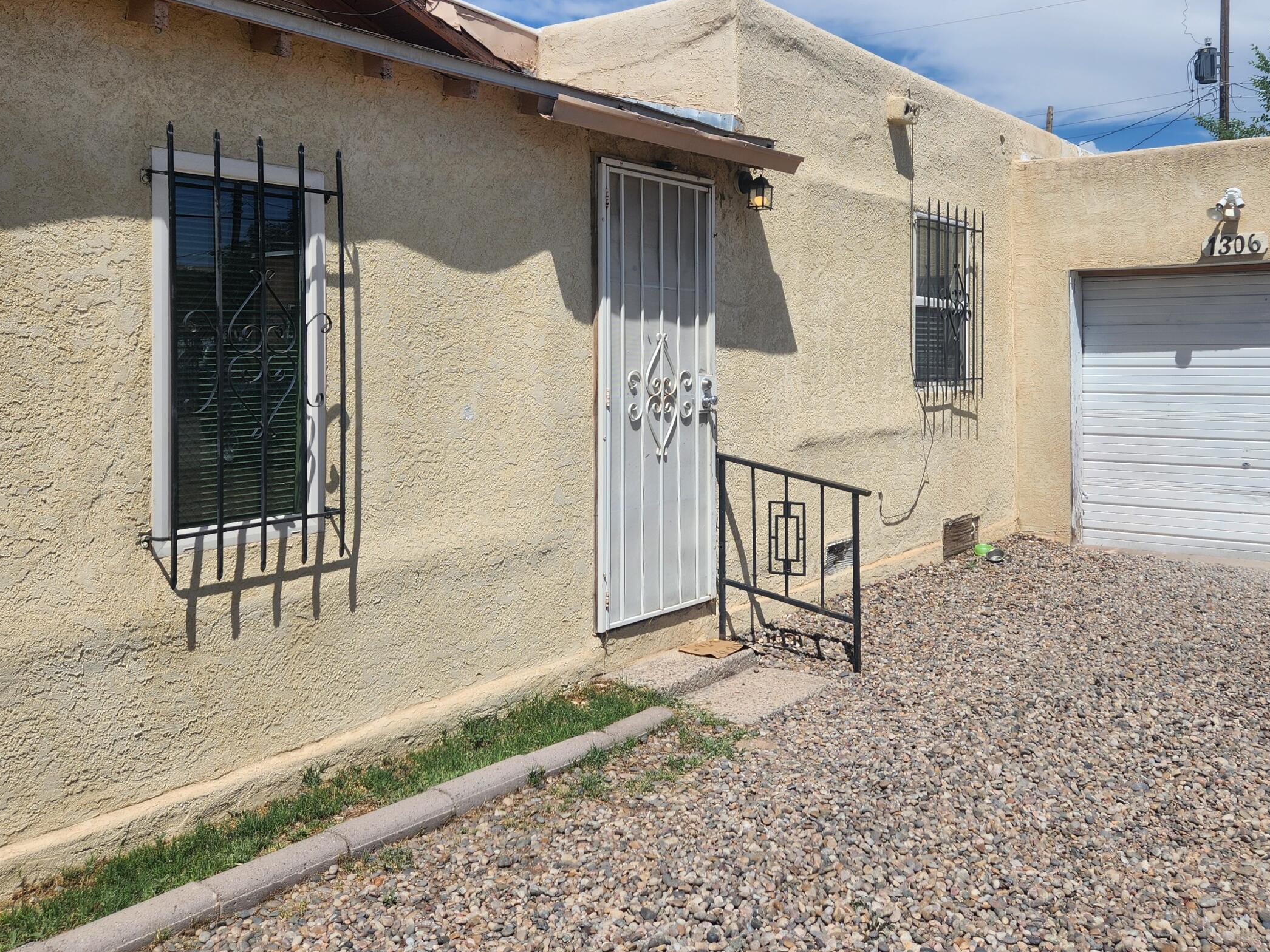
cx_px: 736
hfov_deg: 55.1
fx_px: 1211
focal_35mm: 33
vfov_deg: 42.6
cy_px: 348
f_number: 1.8
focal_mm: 5.4
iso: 20
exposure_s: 1/2737
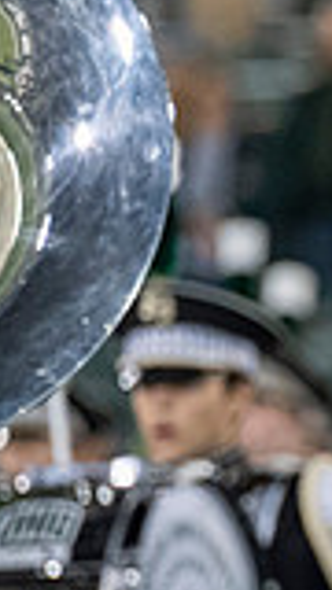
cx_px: 764
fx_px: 17826
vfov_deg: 1.9
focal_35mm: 1139
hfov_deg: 1.1
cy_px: 446
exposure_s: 1/500
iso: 1000
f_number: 2.8
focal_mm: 200
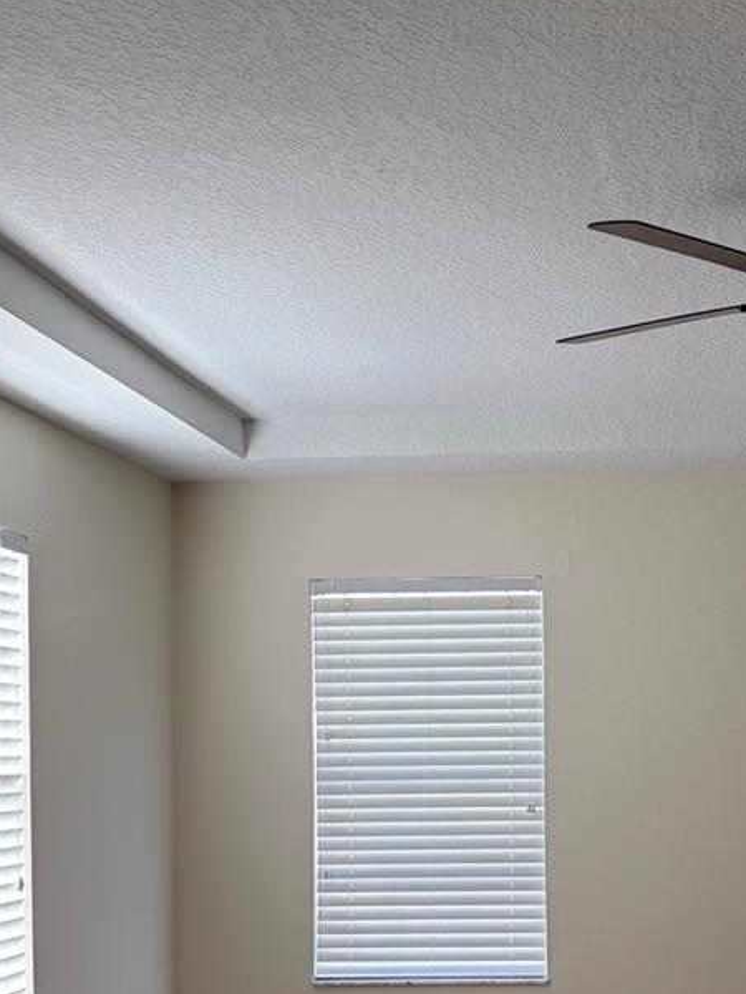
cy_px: 736
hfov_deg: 27.5
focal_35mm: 52
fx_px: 1494
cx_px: 598
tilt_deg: +2.2
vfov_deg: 36.0
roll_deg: +1.6
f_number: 1.6
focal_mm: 5.96
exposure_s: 1/120
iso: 50
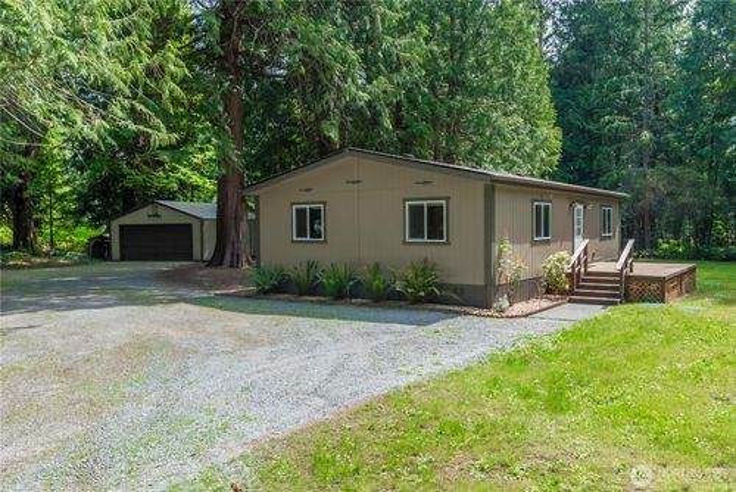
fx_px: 368
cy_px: 246
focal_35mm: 18
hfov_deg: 90.0
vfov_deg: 67.5
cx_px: 368
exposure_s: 1/50
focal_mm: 18
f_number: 7.1
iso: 80
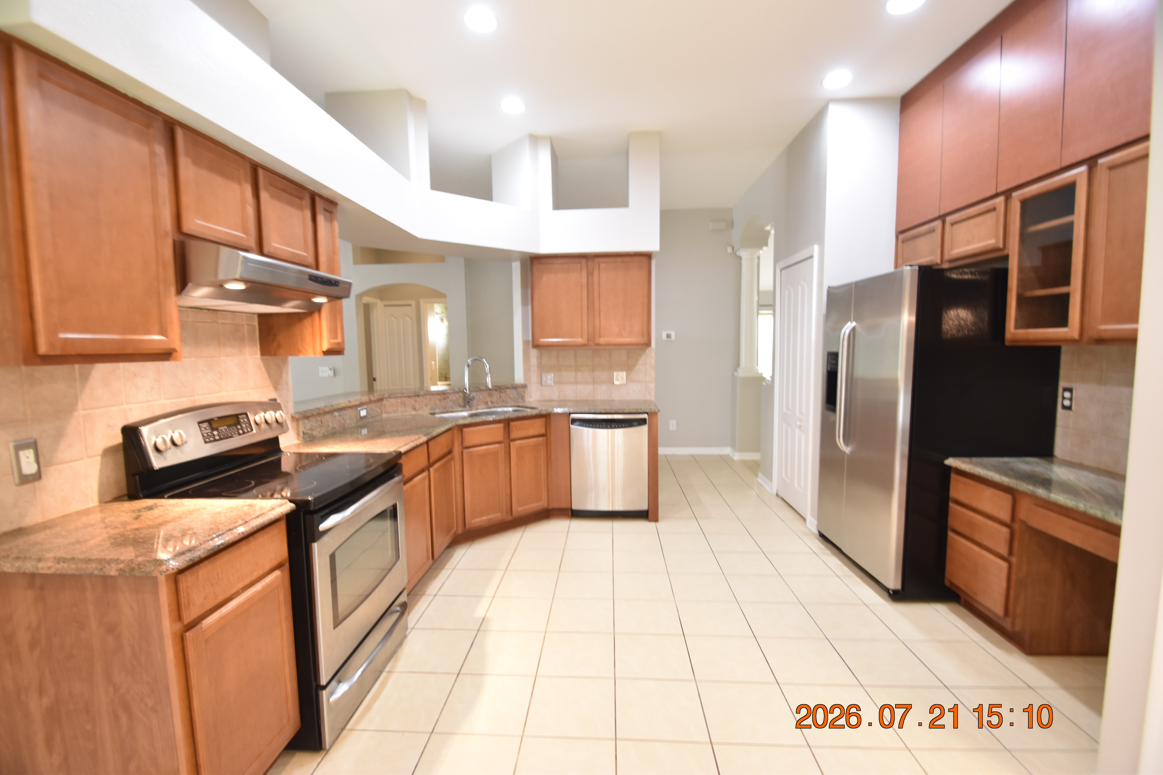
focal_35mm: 15
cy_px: 388
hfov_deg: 100.4
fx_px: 485
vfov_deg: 77.3
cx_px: 582
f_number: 3.5
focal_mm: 10
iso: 800
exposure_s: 1/20
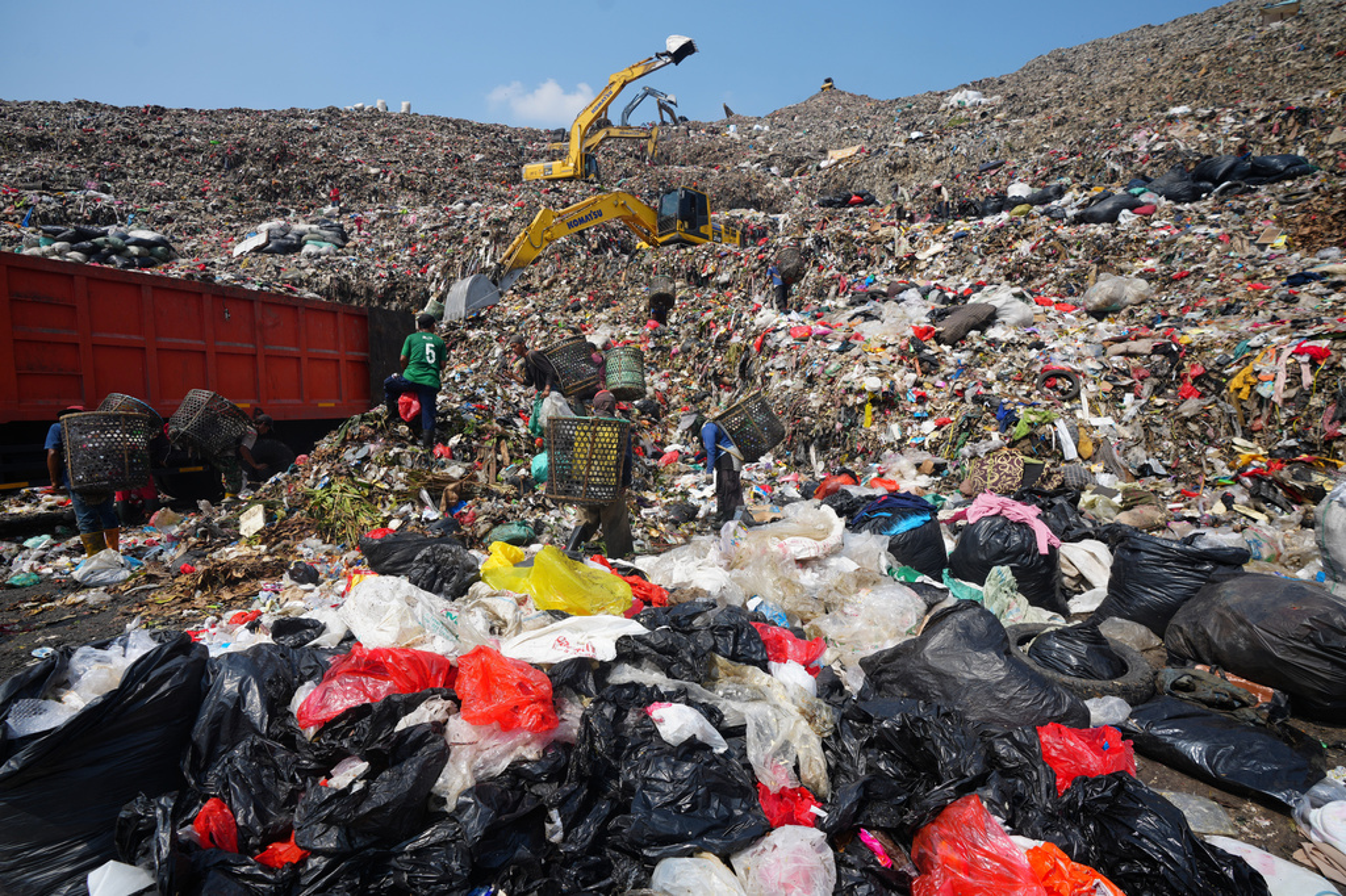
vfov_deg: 73.7
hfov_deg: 96.8
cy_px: 448
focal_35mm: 16
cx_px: 673
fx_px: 598
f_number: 7.1
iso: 100
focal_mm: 16
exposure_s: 1/320
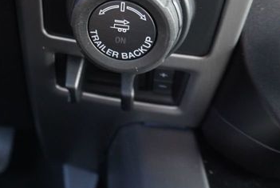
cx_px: 23
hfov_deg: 27.7
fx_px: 545
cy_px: -38
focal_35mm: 70
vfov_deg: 18.5
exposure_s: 1/60
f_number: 4
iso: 1000
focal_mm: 16
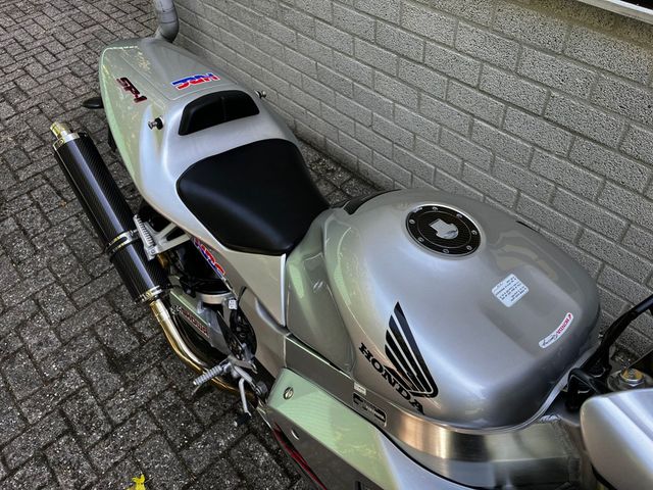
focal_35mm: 26
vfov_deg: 53.1
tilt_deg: -47.7
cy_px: 245
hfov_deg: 67.3
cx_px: 326
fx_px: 490
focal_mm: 5.1
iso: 40
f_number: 1.6
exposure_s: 1/177
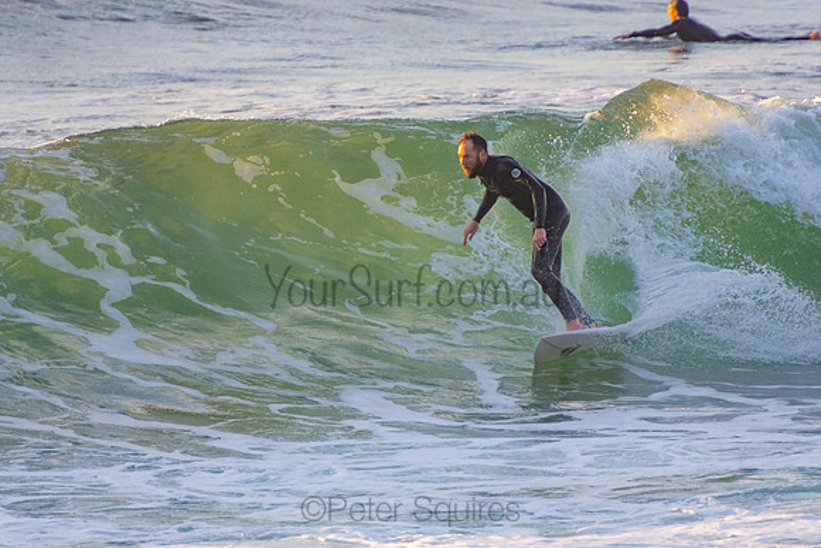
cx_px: 410
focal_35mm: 621
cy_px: 274
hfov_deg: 3.3
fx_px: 14173
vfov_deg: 2.2
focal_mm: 400
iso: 640
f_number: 5.6
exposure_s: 1/1000
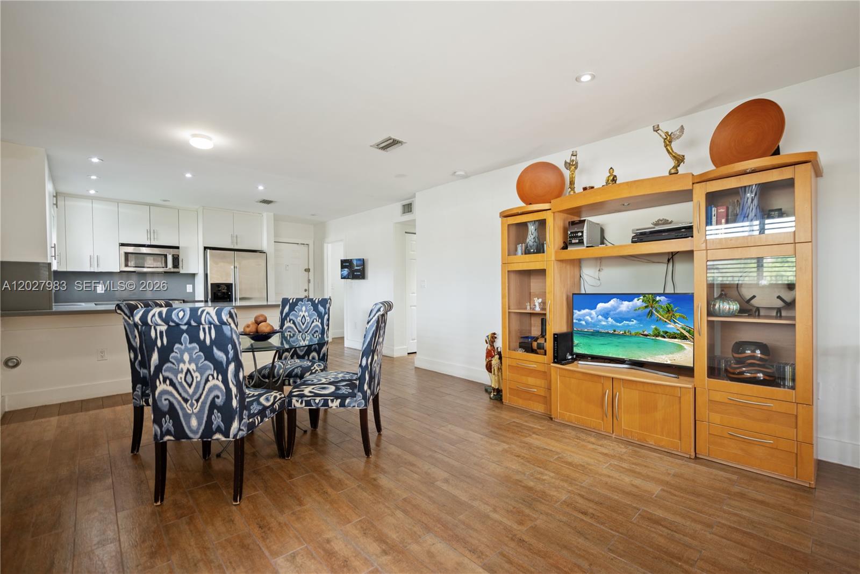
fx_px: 358
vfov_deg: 77.3
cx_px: 430
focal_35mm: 15
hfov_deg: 100.4
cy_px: 287
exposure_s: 1/15
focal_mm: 15
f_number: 2.8
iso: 100
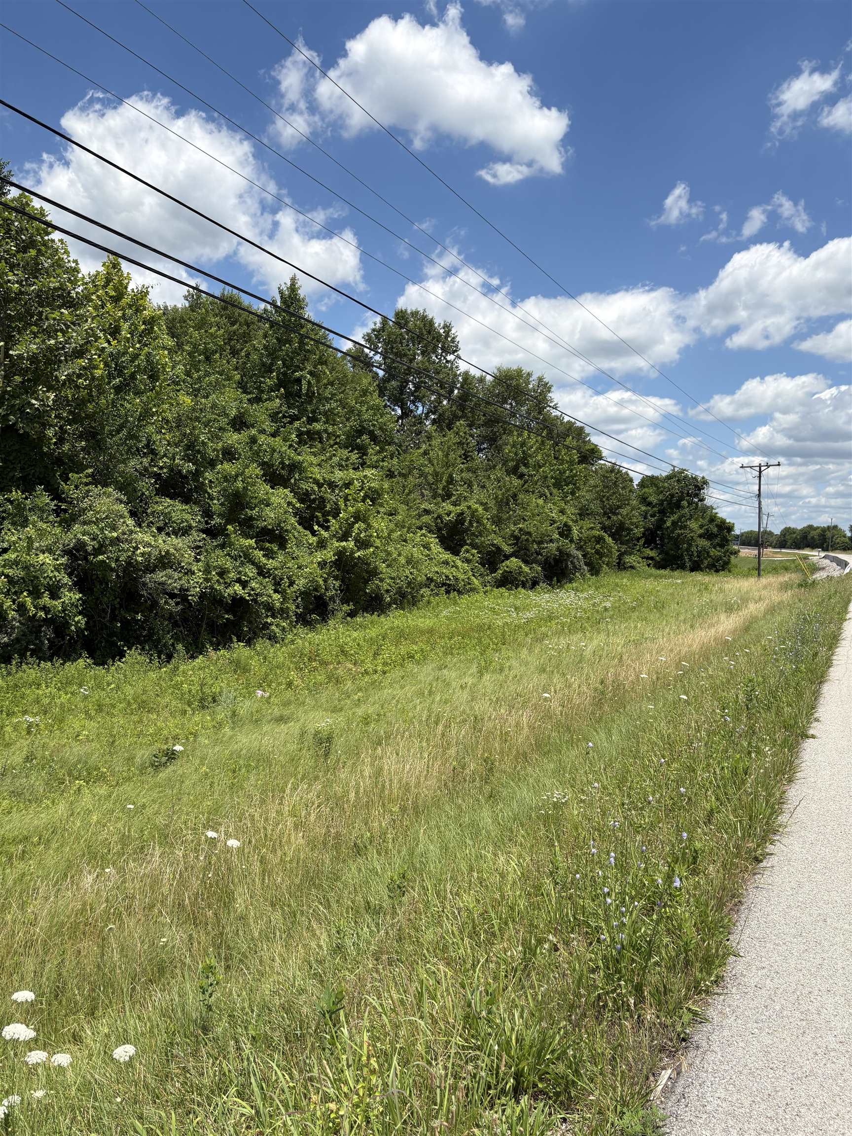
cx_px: 426
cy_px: 568
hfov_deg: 53.1
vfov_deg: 67.3
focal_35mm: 26
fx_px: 853
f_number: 1.6
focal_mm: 5.96
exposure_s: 1/4329
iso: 50
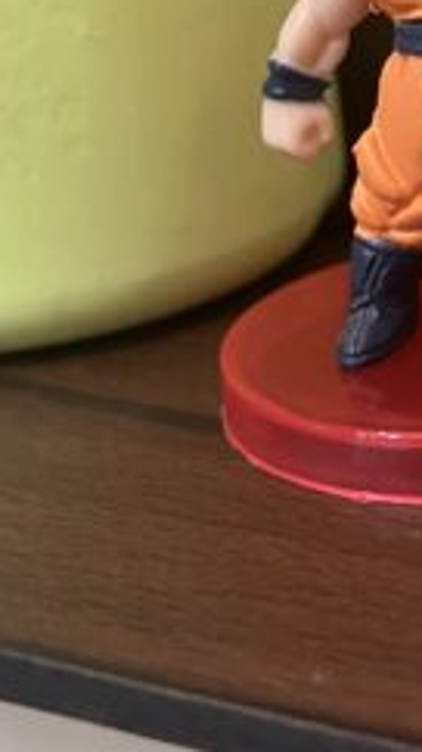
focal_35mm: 78
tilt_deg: -2.4
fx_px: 1553
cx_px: 496
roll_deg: -2.3
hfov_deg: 15.0
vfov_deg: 26.3
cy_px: 73
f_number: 1.6
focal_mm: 5.1
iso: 500
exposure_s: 1/33
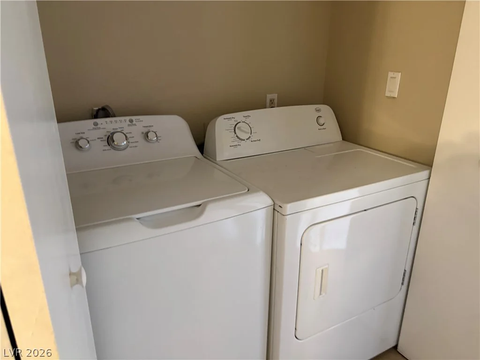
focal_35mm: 26
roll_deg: +0.2
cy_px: 180
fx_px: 361
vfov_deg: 53.1
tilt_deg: -20.3
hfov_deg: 67.3
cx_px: 240
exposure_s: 1/30
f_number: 1.6
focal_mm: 5.96
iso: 500
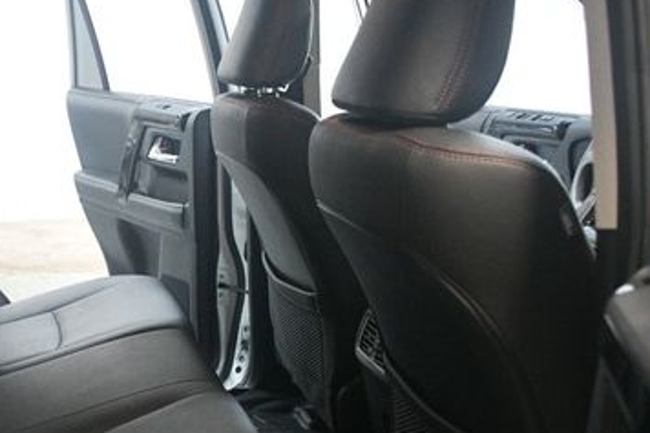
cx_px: 89
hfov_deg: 35.2
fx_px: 975
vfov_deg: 24.6
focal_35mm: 54
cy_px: 351
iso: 3200
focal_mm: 20
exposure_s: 1/80
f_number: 3.5
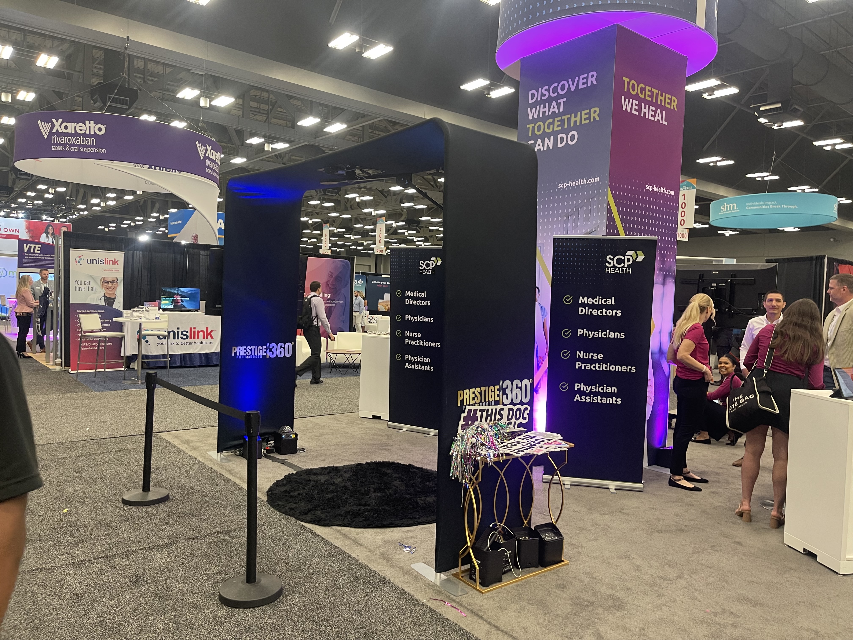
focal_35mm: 26
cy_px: 320
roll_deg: -2.6
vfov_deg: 53.1
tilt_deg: -0.2
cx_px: 426
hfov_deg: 67.3
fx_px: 641
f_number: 1.6
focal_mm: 5.1
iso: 200
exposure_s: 1/60
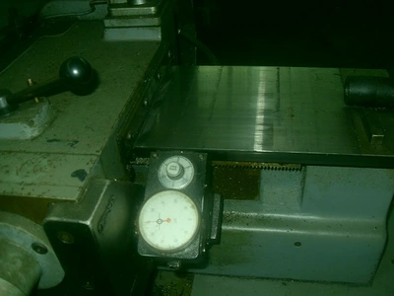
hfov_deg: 54.0
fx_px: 387
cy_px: 148
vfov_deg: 41.8
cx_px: 197
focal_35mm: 34
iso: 100
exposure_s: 1/45
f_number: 2.8
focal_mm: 6.3
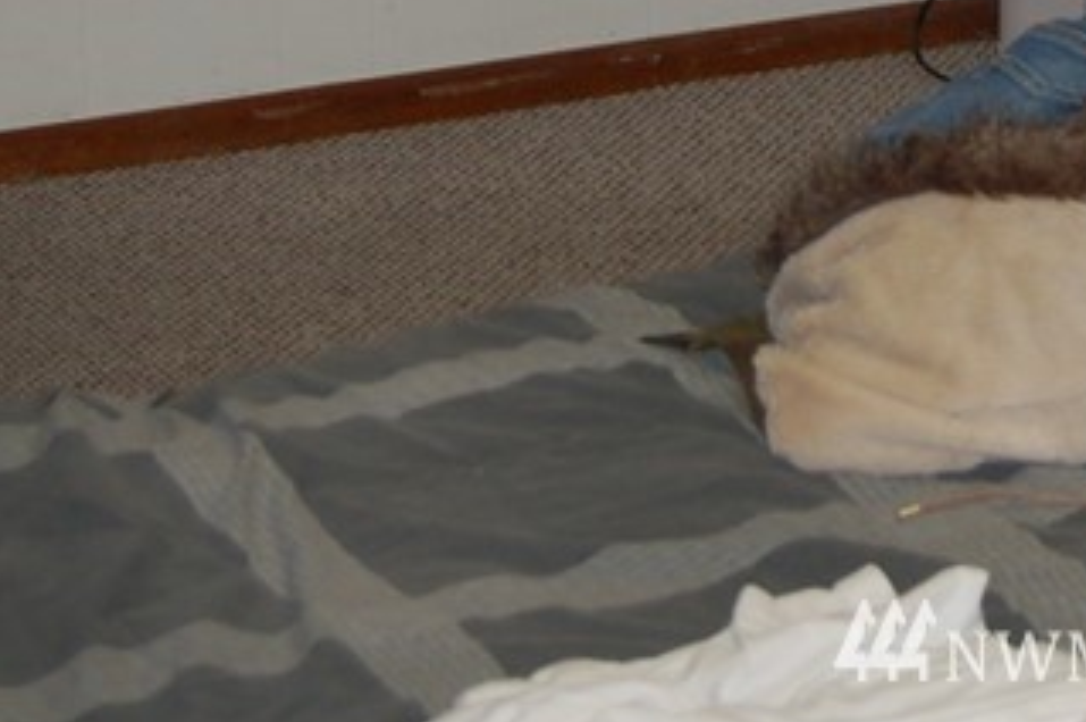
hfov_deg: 11.4
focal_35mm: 179
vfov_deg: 7.5
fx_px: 5385
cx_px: 1026
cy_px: -460
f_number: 4.8
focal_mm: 35
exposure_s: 1/60
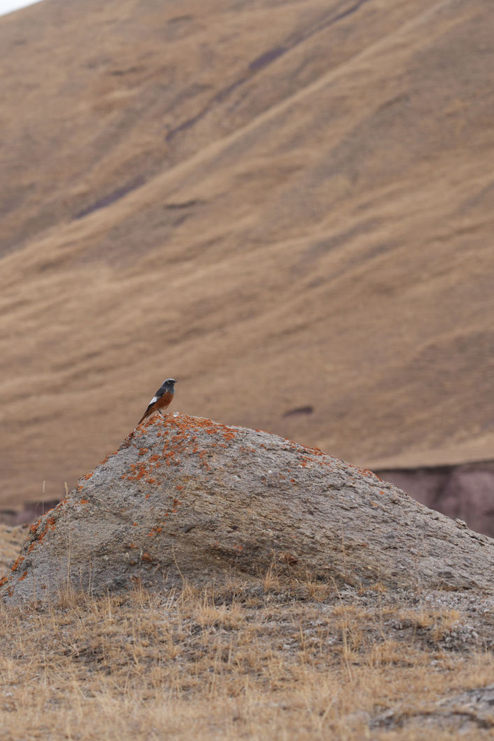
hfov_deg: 8.7
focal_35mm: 158
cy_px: 371
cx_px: 146
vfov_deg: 13.0
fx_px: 3251
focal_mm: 105
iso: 100
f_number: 5
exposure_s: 1/250
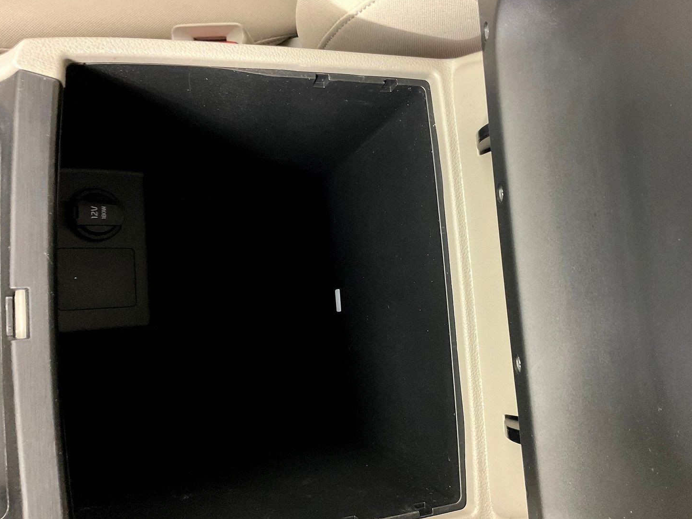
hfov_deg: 56.7
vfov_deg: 44.2
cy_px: 249
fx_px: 640
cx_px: 376
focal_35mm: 32
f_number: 1.8
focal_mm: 3
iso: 400
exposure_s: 1/30
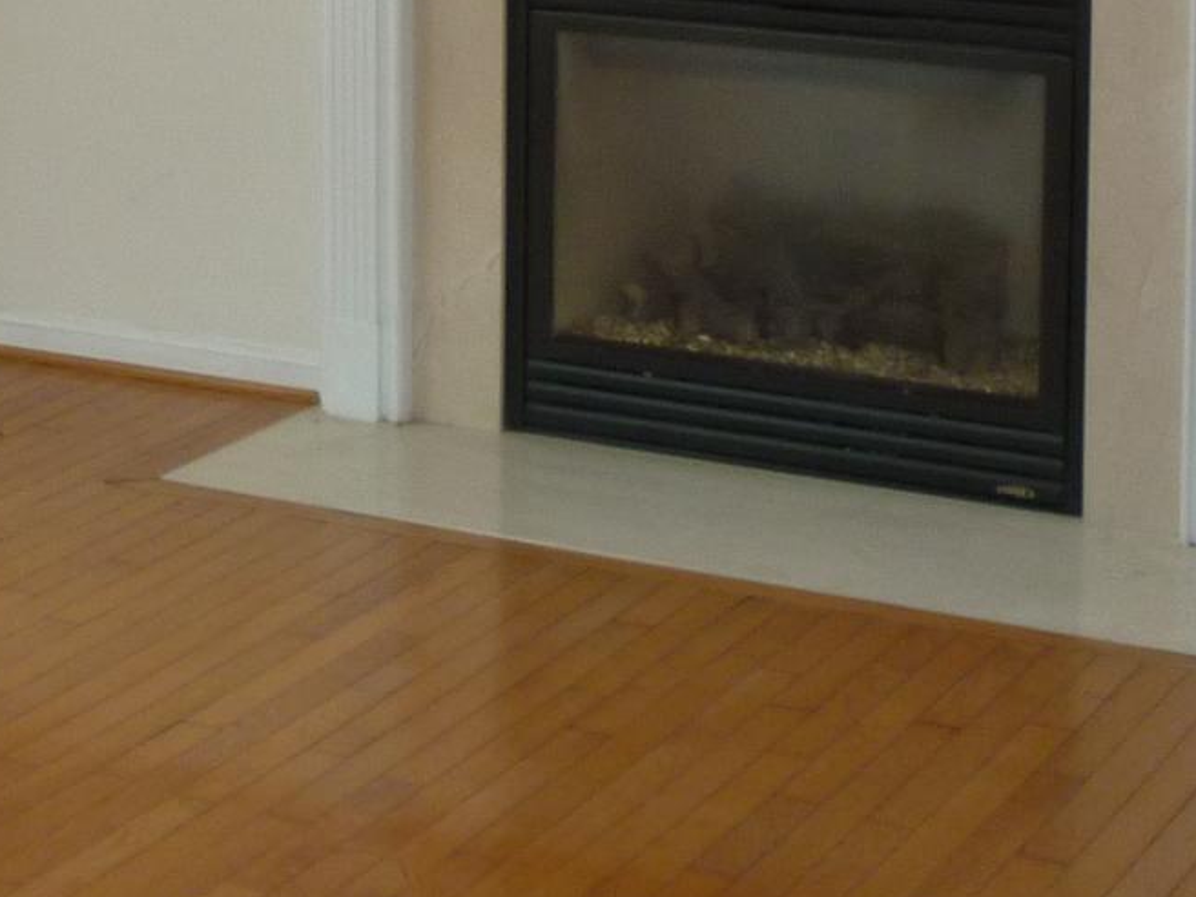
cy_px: -279
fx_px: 3559
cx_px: -171
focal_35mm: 103
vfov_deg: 13.8
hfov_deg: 18.3
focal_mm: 5.5
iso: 125
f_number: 2.8
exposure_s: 1/30
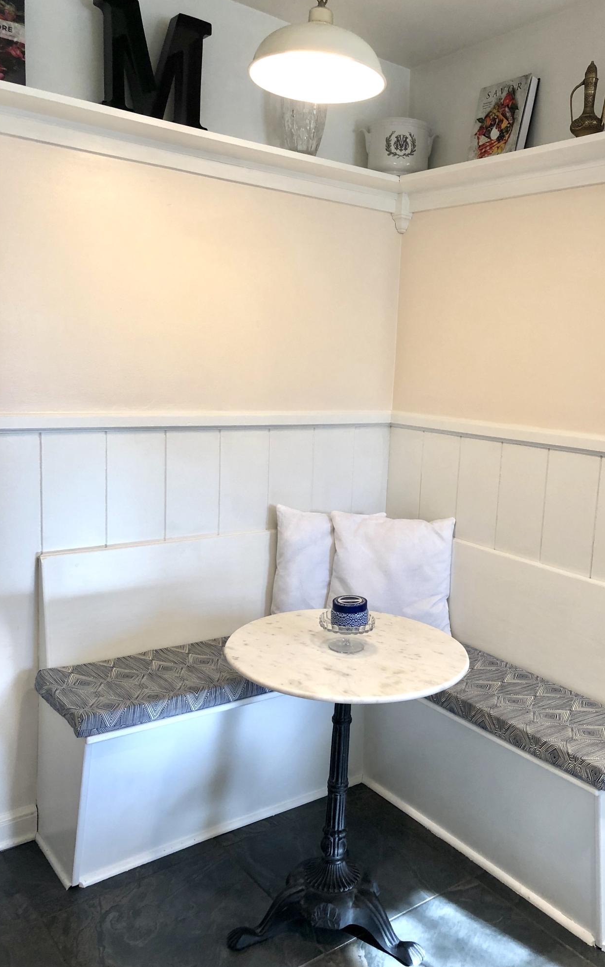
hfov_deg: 41.7
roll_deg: -2.2
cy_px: 485
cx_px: 361
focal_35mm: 30
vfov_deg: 62.9
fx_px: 791
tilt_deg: -7.2
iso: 32
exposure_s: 1/24
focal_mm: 4
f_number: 1.8
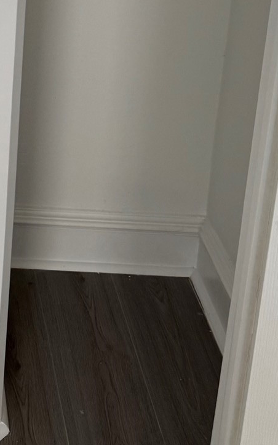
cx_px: -150
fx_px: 873
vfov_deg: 25.0
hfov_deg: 16.4
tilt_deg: -13.9
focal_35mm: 72
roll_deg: +0.7
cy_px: -122
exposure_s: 1/121
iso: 160
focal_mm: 6.76
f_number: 1.78
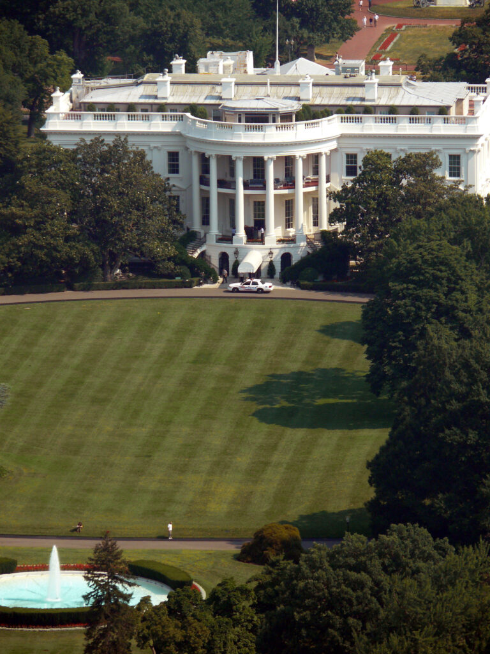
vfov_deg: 4.7
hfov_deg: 3.5
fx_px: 7927
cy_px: 327
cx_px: 245
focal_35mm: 420
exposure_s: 1/320
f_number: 5.6
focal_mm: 88.8
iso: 100
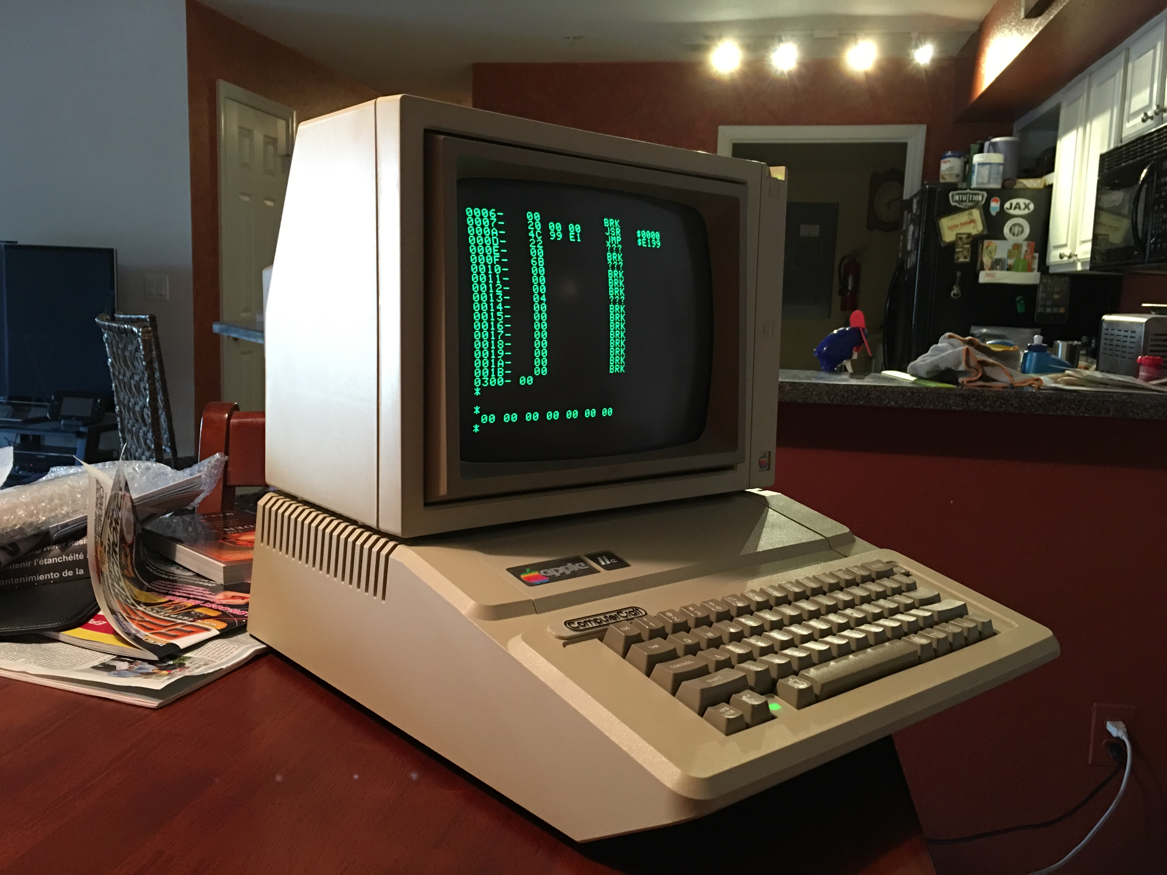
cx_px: 584
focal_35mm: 29
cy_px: 438
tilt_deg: -6.8
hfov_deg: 61.7
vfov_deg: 48.2
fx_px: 978
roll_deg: -2.1
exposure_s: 1/15
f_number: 2.2
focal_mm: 4.15
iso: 100
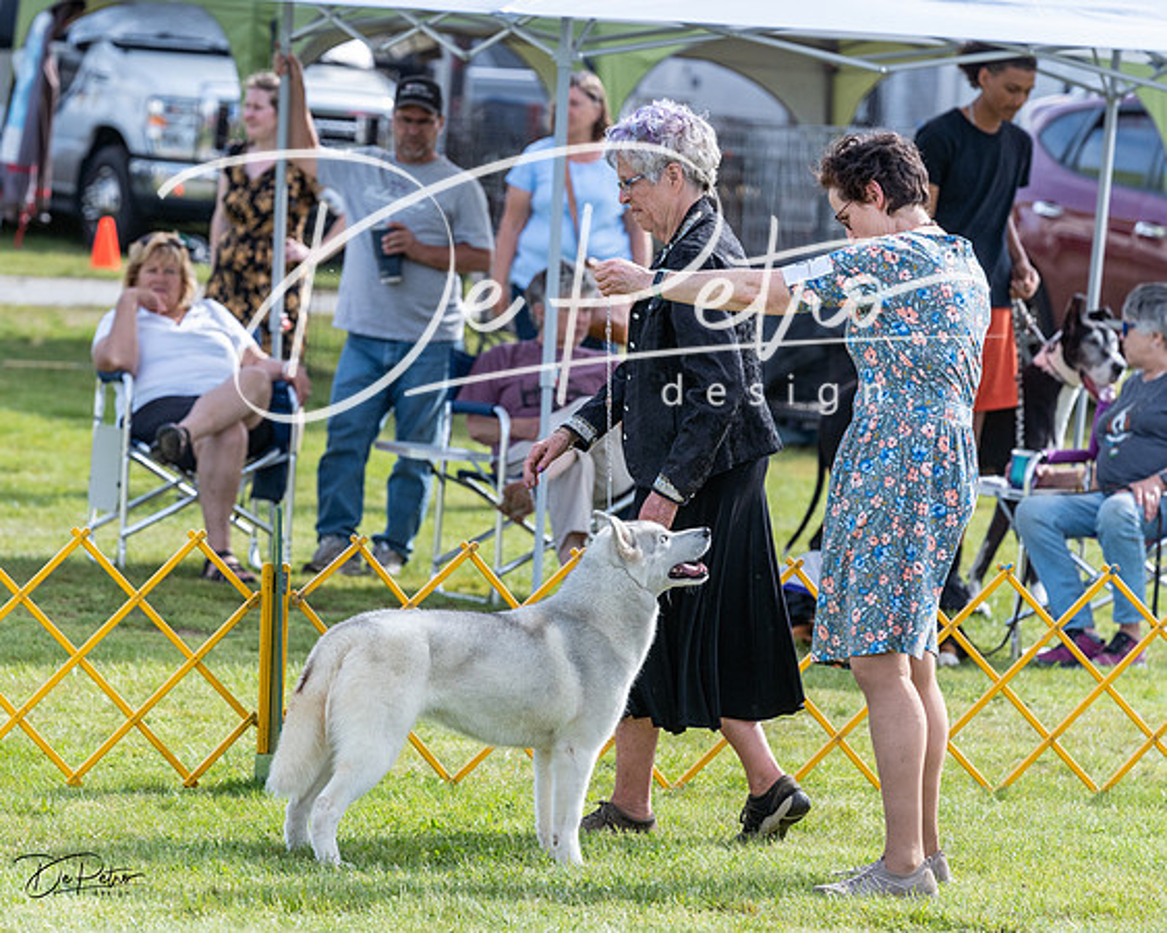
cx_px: 520
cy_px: 440
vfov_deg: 6.5
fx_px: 8222
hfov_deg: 8.1
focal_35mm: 238
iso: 640
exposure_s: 1/1250
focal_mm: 200
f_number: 5.6
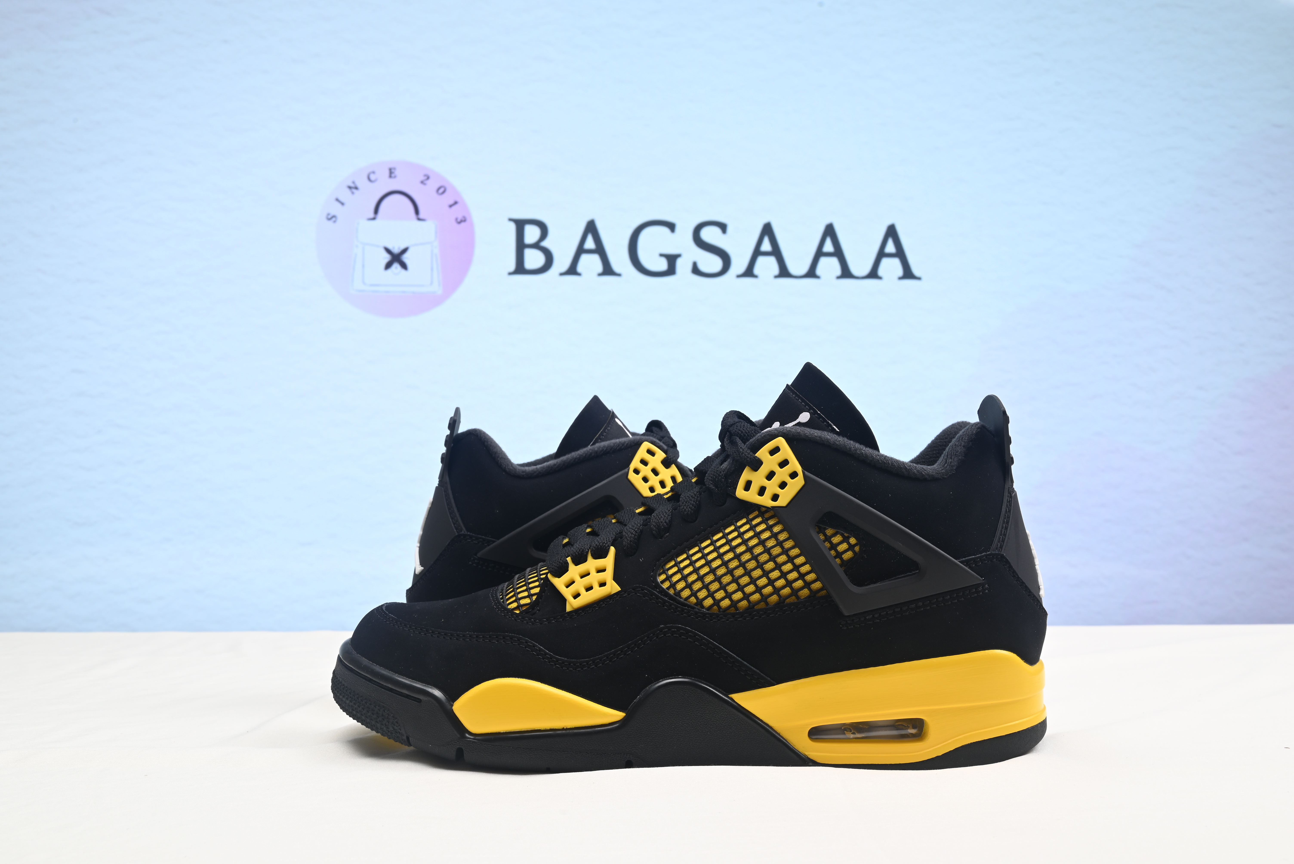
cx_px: 647
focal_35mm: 39
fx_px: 1402
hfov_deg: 49.5
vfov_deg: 34.2
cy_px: 432
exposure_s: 1/2
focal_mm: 39
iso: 100
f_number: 16
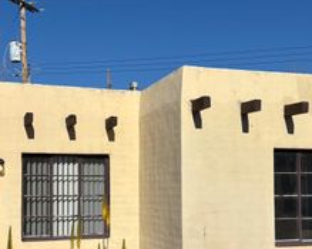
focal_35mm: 58
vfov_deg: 26.0
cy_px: 174
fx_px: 535
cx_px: 151
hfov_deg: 32.5
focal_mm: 5.96
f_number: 1.6
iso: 50
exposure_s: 1/12195
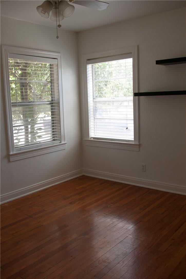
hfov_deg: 38.4
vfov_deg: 55.1
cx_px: 93
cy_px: 140
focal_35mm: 34
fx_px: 267
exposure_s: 1/90
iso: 200
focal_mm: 23
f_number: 6.7
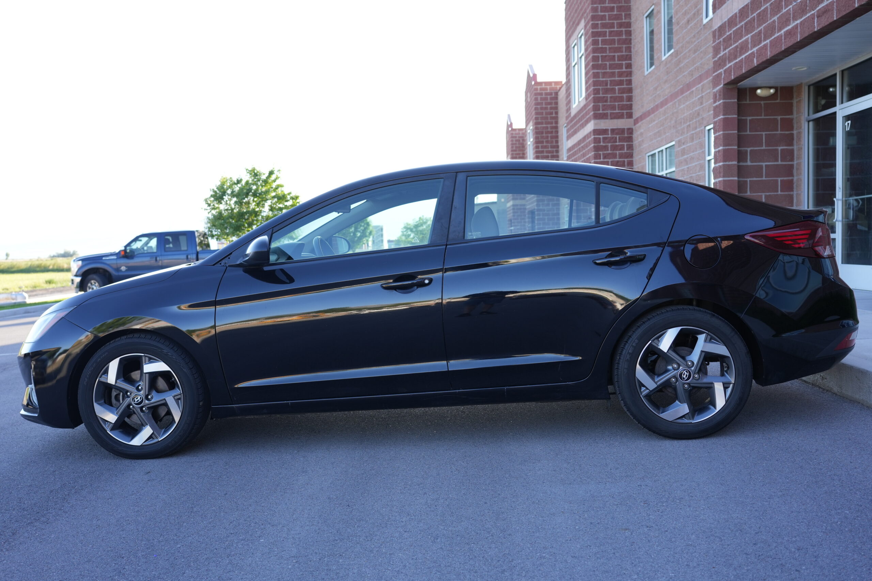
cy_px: 290
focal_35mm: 35
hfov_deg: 54.4
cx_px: 436
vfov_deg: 37.9
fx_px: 848
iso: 200
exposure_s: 1/200
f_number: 4
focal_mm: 35
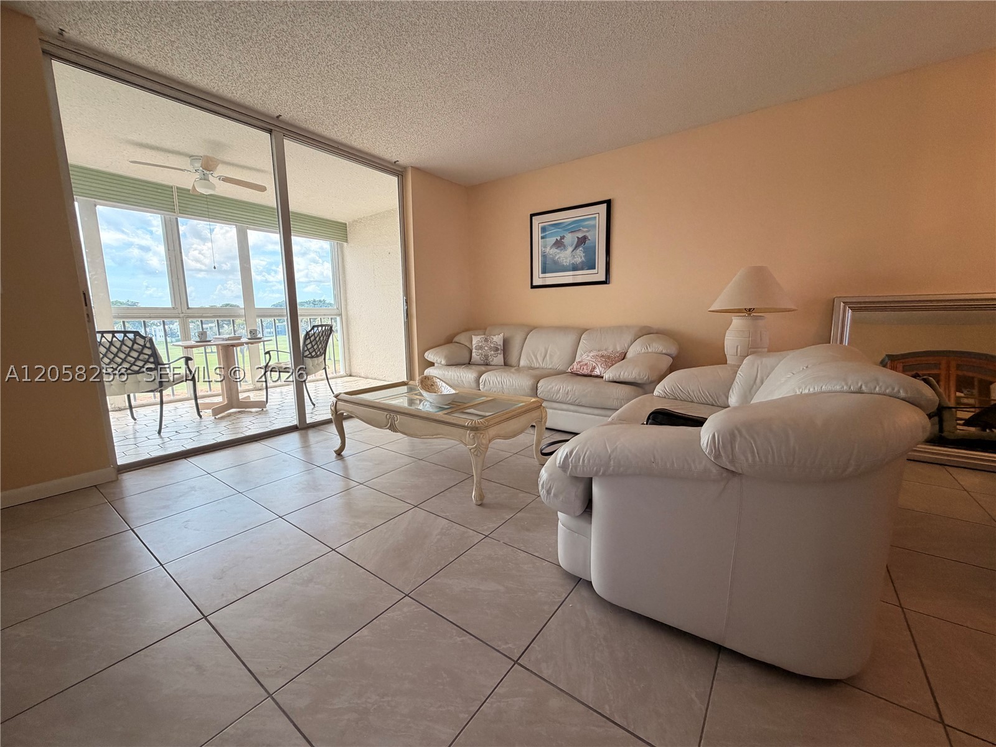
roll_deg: +0.9
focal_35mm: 14
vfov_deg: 85.7
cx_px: 498
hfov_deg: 102.1
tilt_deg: -8.6
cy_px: 374
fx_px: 403
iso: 160
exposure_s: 1/120
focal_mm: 2.22
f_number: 2.2
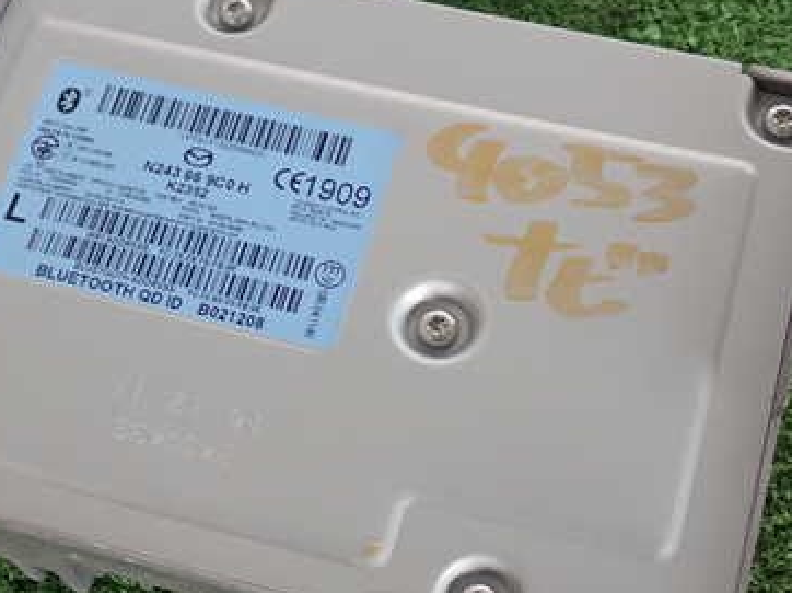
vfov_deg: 21.6
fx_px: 1555
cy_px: 359
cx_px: 348
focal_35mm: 68
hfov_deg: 28.6
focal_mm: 7.31
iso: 250
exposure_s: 1/40
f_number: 2.8
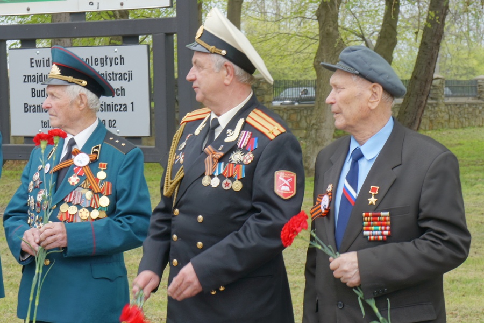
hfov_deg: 25.1
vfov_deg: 16.9
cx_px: 242
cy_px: 162
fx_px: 1089
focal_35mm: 81
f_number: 9
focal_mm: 54
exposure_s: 1/40
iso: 200
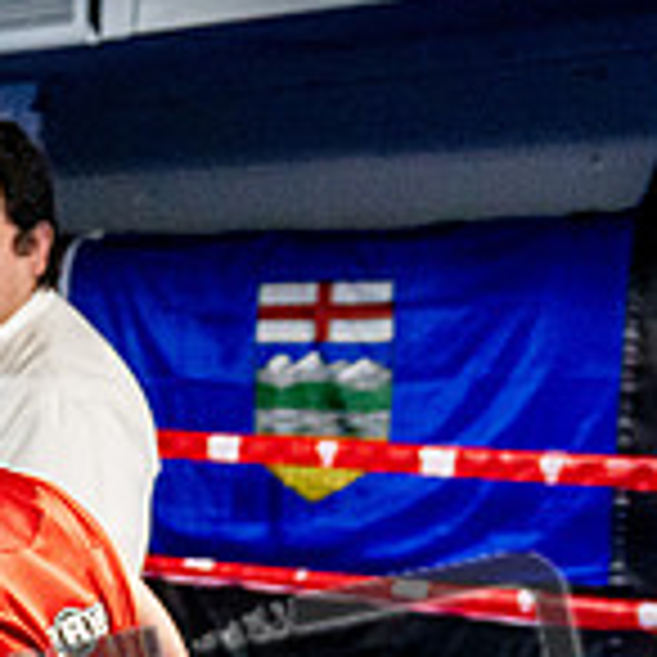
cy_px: 848
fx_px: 2834
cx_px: -572
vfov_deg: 12.8
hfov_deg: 12.0
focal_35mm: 132
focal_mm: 26
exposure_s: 1/800
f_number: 2.8
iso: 5000
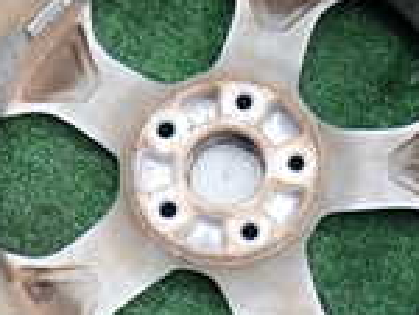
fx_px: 1212
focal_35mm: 100
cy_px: 151
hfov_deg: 19.6
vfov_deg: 14.8
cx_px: 243
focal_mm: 4.5
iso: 100
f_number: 2.8
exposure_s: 1/250
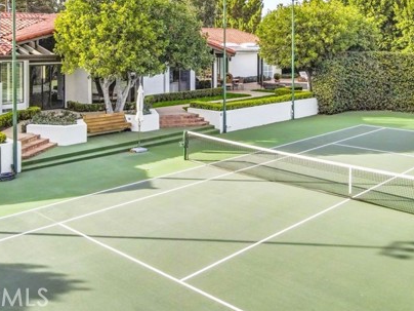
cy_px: 66
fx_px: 454
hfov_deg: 49.0
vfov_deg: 36.5
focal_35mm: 38
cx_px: 218
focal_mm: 4.5
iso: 100
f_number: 2.8
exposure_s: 1/500
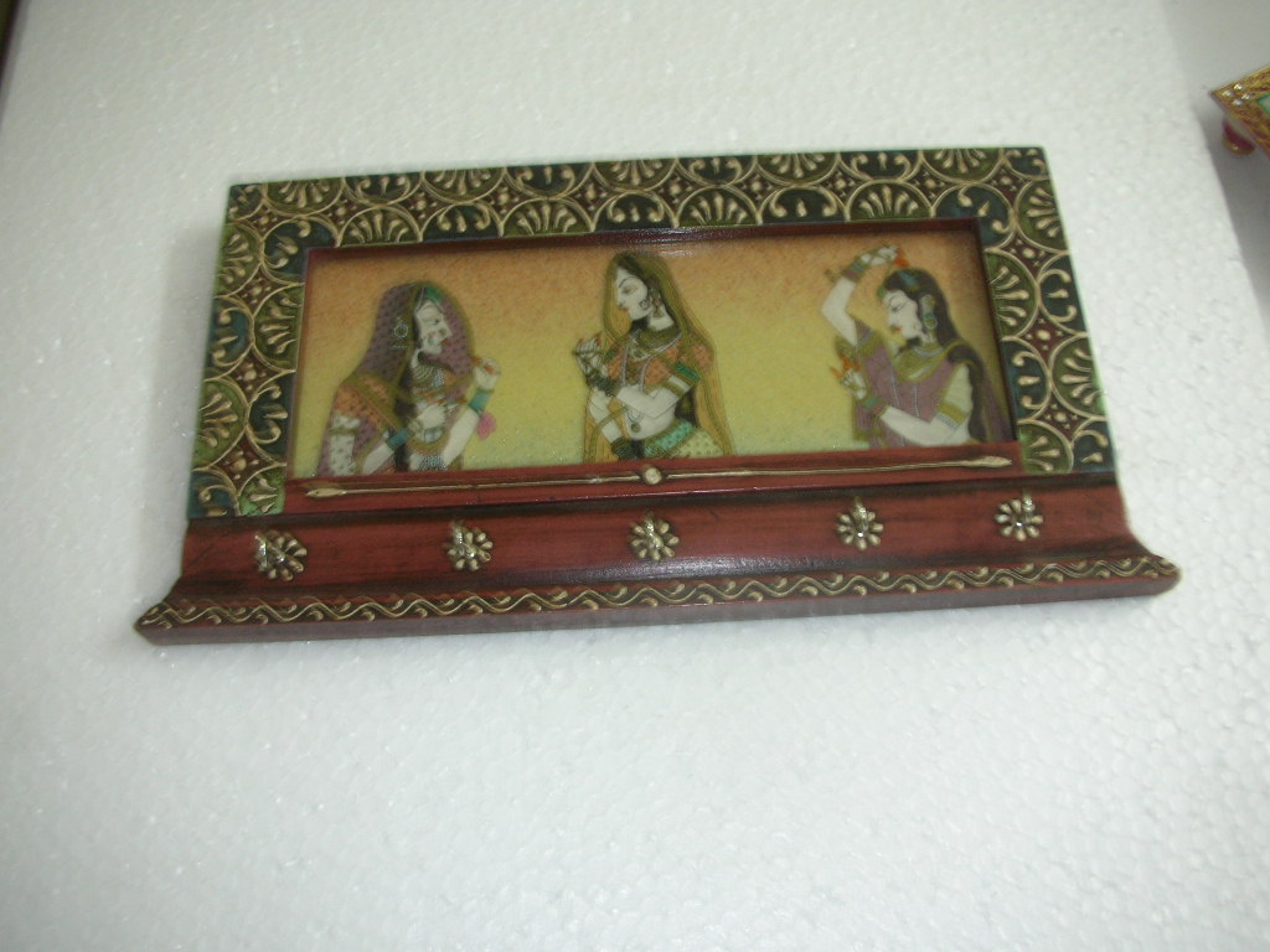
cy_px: 476
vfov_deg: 40.7
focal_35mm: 35
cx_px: 635
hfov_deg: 52.6
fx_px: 1284
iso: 78
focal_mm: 5.8
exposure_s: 1/3.9
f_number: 3
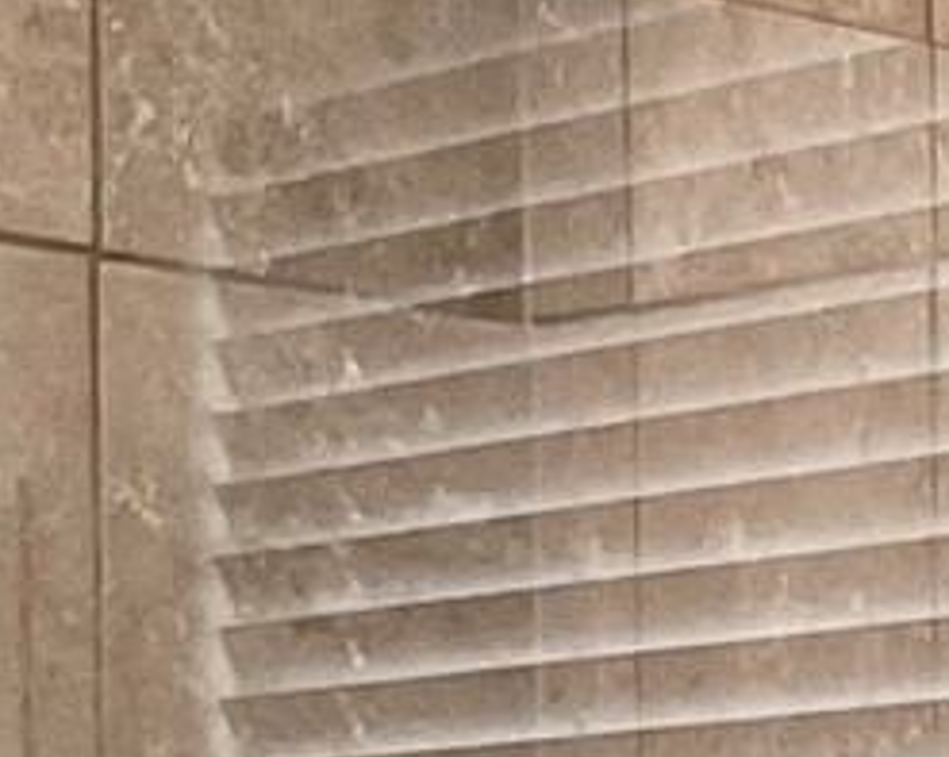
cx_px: 2324
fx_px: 6593
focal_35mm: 235
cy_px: 2240
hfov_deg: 7.6
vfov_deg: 6.1
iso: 64
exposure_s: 1/120
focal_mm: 3
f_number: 1.8
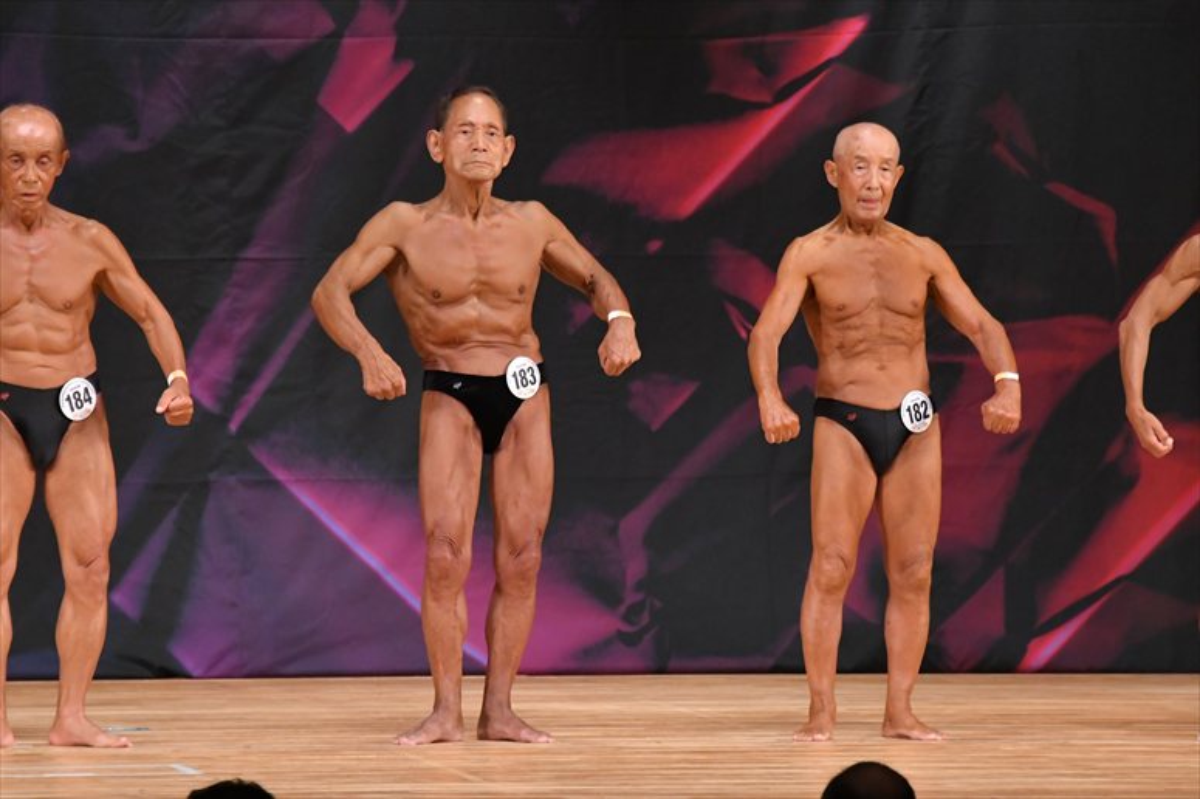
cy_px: 400
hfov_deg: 6.9
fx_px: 9995
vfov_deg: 4.6
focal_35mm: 300
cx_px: 600
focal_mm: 200
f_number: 5.6
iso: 5000
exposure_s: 1/400
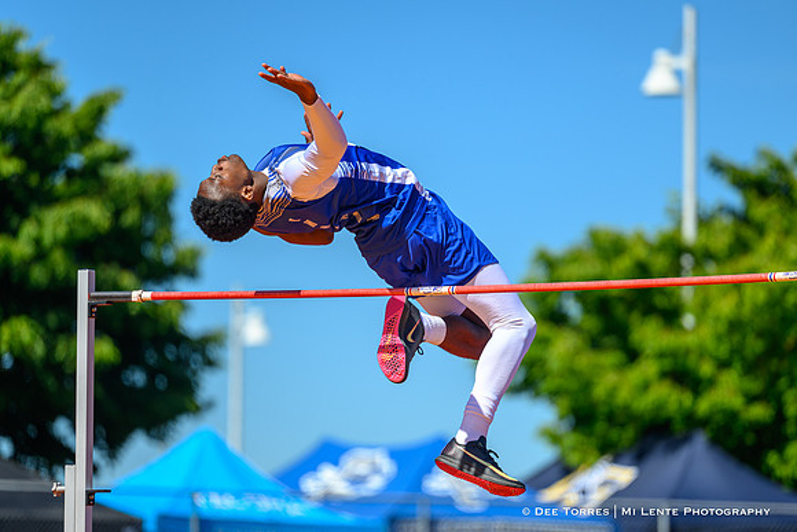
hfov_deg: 8.7
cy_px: 312
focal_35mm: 237
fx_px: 5248
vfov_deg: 5.8
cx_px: 393
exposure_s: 1/1600
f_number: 2.8
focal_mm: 200
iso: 80
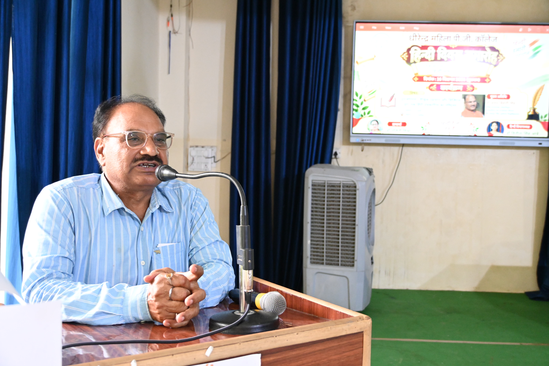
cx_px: 274
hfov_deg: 51.3
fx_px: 572
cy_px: 183
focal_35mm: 38
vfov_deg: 35.5
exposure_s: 1/80
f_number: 3.8
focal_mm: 25
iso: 3200
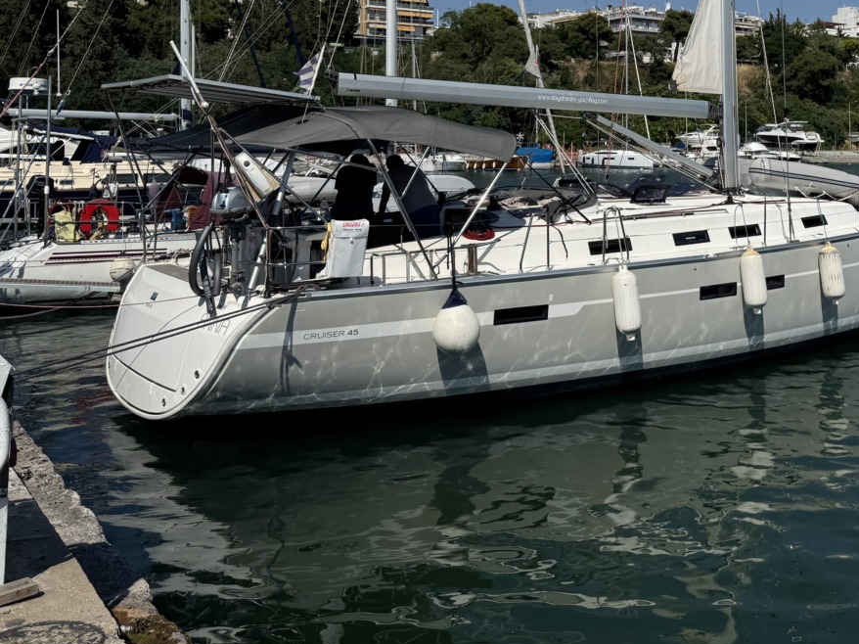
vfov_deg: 32.9
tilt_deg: +3.8
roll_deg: -0.6
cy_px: 86
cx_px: 610
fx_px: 1042
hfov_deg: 43.8
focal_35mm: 42
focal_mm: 6.76
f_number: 1.78
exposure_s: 1/10417
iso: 80
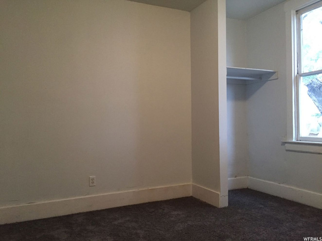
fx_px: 270
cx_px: 161
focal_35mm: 29
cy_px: 120
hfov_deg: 61.7
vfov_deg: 48.2
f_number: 2.2
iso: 250
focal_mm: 4.15
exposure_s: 1/30
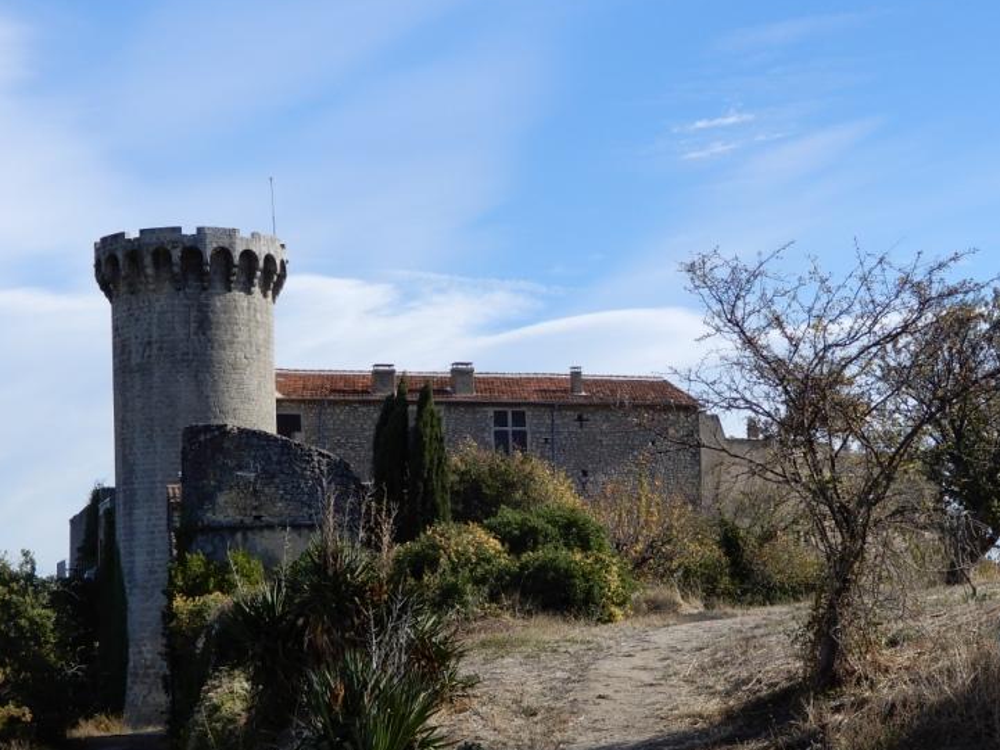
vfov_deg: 20.6
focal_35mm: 71
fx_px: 2051
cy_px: 516
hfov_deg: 27.4
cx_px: 521
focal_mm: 8.9
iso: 80
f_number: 4
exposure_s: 1/640
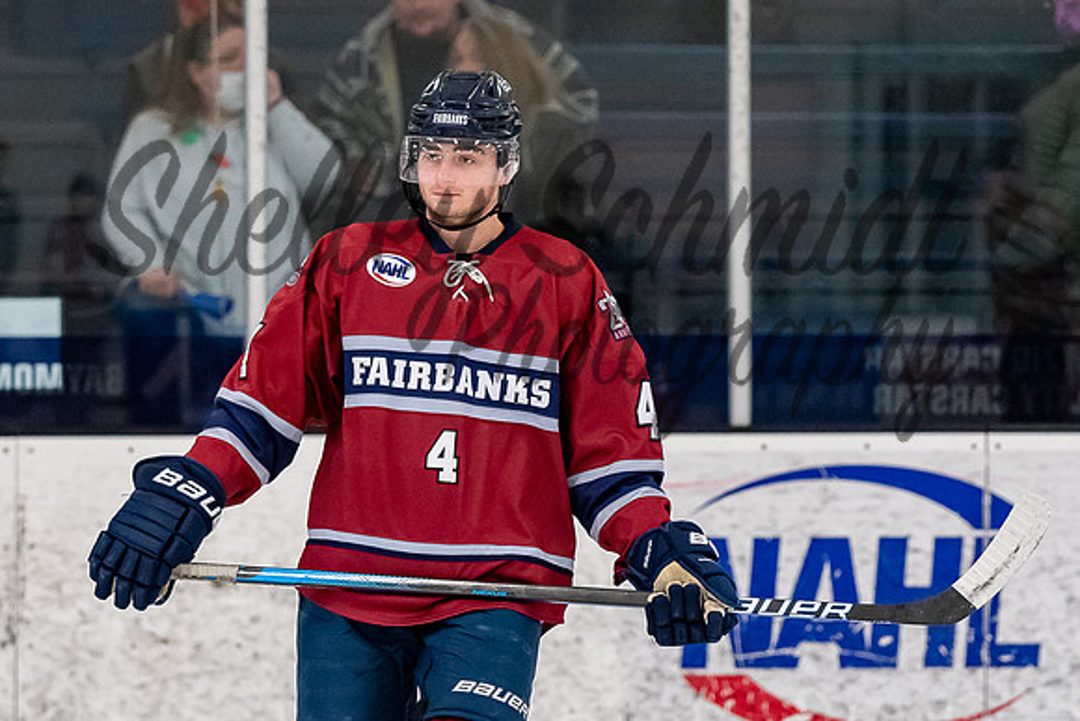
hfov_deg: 5.8
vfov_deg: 3.9
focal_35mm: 355
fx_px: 10637
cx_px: 469
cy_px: 173
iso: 2000
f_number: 3.2
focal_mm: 130
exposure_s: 1/800
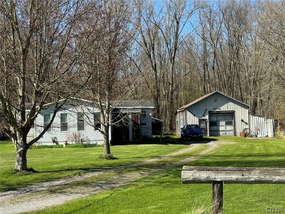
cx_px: 142
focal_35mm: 48
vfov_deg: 30.2
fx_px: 395
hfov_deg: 39.7
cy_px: 107
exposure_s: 1/2252
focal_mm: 6.76
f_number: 1.78
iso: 64
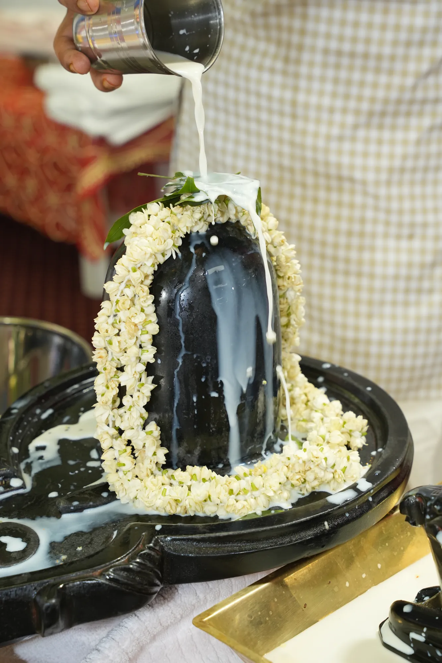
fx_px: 1289
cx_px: 221
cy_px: 332
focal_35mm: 70
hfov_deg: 19.5
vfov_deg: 28.8
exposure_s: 1/250
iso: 1250
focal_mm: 70
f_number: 5.6
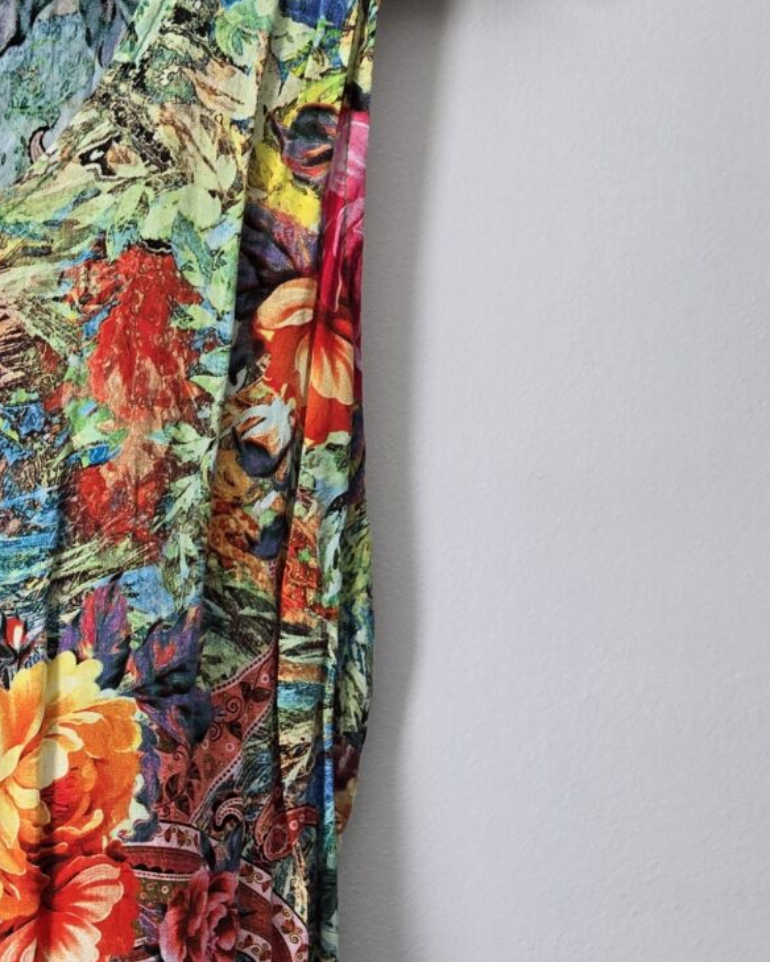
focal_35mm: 63
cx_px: -160
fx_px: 1795
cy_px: 841
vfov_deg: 29.0
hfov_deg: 22.3
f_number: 1.8
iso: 100
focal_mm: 5.4
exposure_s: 1/180
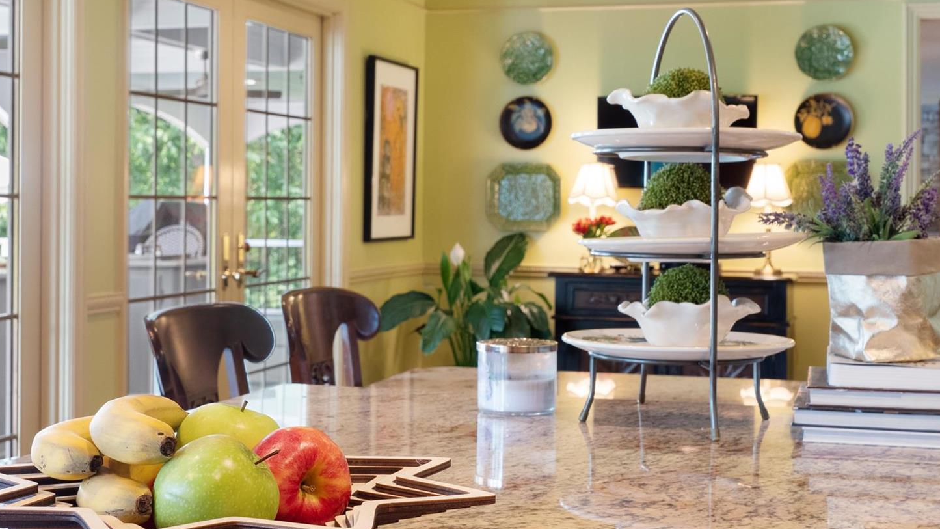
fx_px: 1446
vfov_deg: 20.7
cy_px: 280
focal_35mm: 58
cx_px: 459
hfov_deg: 36.0
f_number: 8
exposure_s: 1/2.5
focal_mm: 25
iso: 400
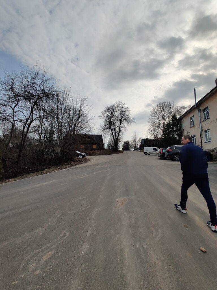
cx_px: 108
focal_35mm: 13
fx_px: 109
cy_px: 145
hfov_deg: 89.9
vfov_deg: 106.2
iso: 100
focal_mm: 2.25
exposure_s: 1/2438
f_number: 2.2
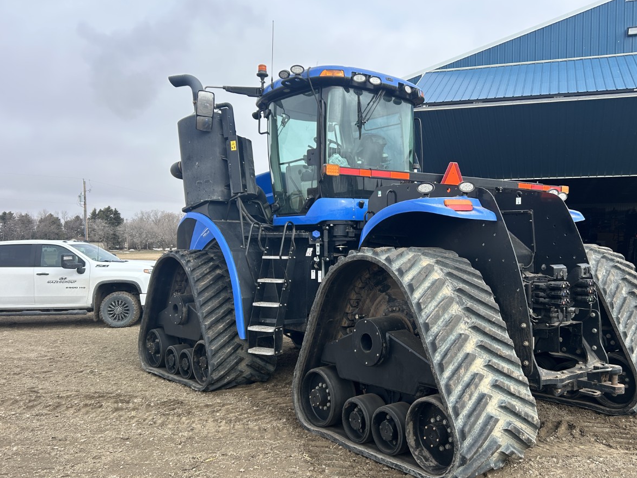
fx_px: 589
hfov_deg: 56.5
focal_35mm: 32
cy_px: 273
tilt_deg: -1.7
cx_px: 373
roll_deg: +0.1
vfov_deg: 44.1
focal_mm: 5.7
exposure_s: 1/1597
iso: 50
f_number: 1.5
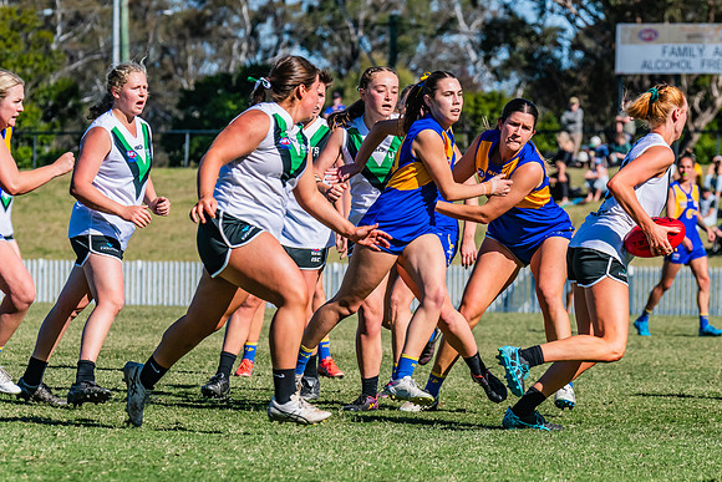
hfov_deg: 6.0
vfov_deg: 4.0
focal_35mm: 342
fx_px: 6854
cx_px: 457
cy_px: 236
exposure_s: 1/1250
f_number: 11
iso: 640
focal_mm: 270
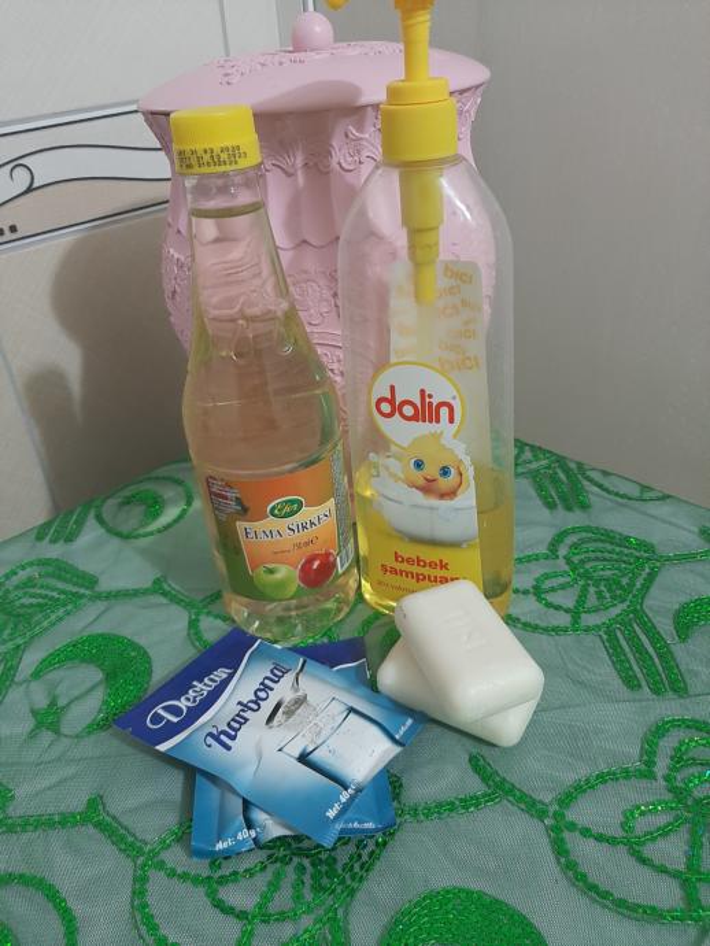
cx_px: 355
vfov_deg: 65.3
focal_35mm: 27
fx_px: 738
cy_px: 473
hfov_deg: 51.4
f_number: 1.7
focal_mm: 3.93
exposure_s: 1/25
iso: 250
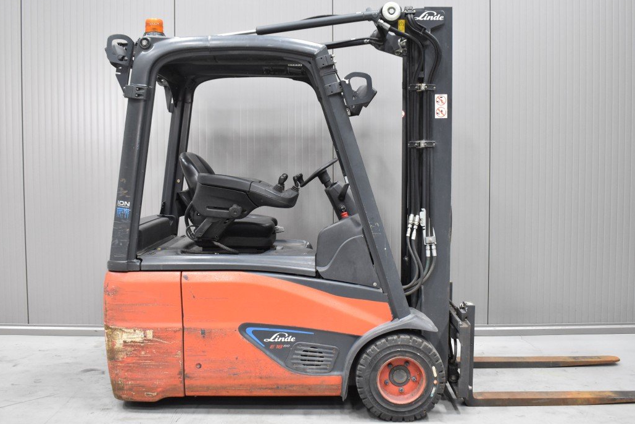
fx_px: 617
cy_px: 198
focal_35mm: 35
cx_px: 312
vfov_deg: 37.8
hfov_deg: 54.4
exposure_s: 1/30
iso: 1600
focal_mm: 20
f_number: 4.5
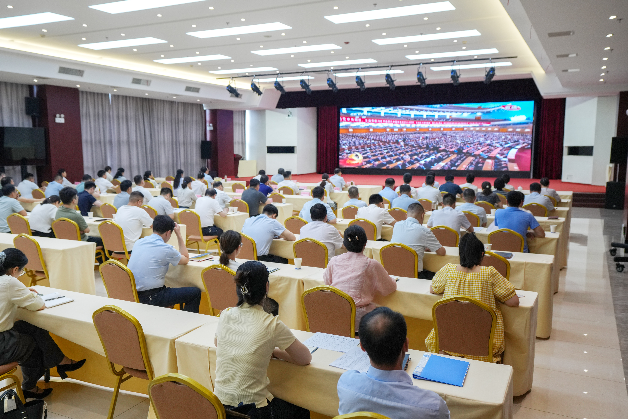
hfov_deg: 61.9
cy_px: 210
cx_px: 314
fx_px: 523
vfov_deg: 43.6
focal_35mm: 30
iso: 800
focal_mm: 30
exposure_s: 1/125
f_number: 3.5
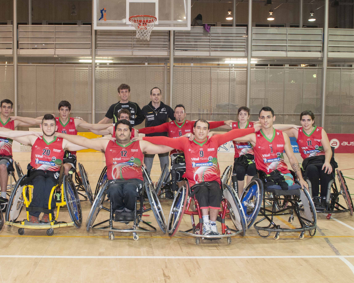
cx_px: 131
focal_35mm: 43
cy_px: 146
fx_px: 451
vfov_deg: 34.9
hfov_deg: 42.6
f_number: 4.5
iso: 800
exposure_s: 1/80
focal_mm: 24
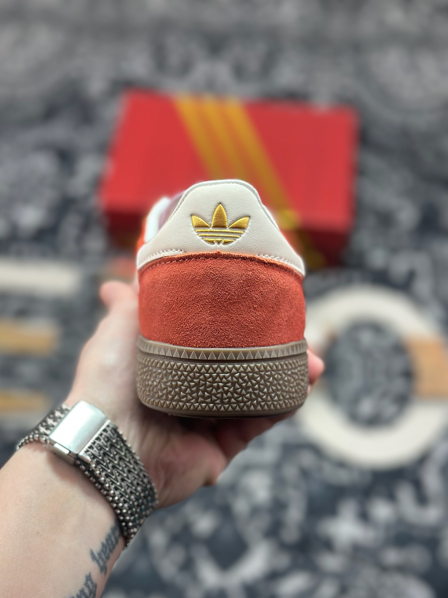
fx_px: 845
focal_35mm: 49
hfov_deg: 29.7
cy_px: 302
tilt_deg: -56.7
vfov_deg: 38.9
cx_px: 220
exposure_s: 1/417
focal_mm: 6.86
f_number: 1.78
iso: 80
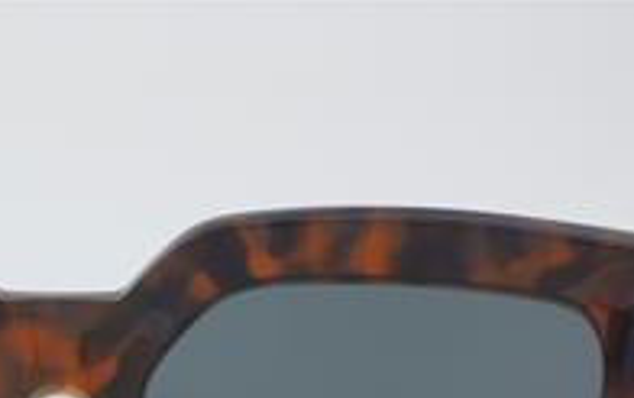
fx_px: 1886
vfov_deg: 11.9
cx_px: 65
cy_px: 424
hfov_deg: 18.8
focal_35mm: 109
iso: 100
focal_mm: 35
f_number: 32
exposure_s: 1/3
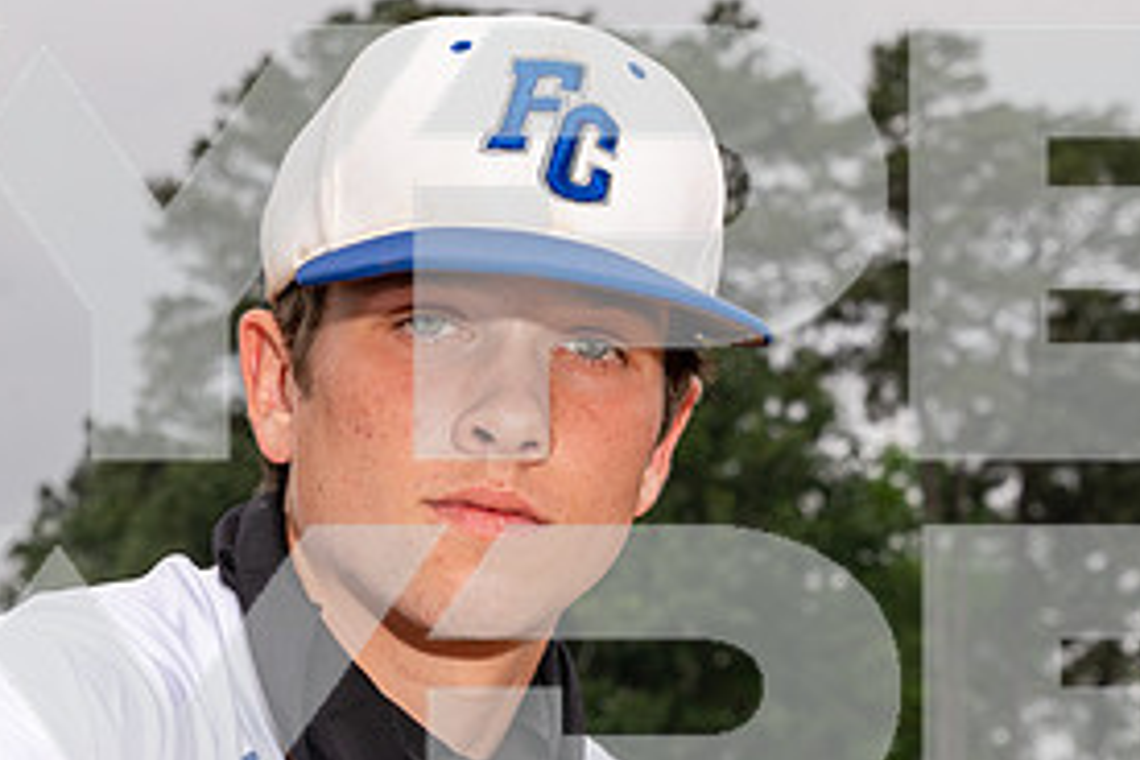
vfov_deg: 9.7
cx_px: 347
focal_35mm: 141
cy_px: 746
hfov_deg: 14.5
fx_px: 4465
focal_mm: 67
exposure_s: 1/200
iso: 250
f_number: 10
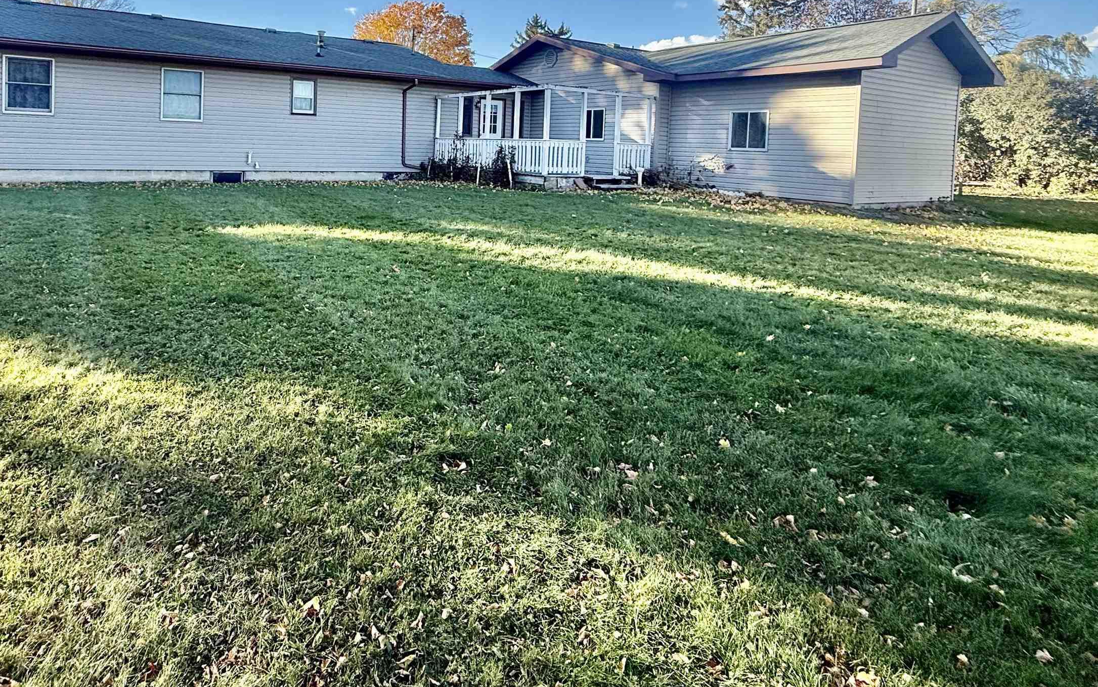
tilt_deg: -0.1
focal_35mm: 21
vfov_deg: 54.3
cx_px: 397
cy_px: 164
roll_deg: -2.5
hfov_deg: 80.4
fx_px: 628
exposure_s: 1/607
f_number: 2.2
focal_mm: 2.22
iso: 50
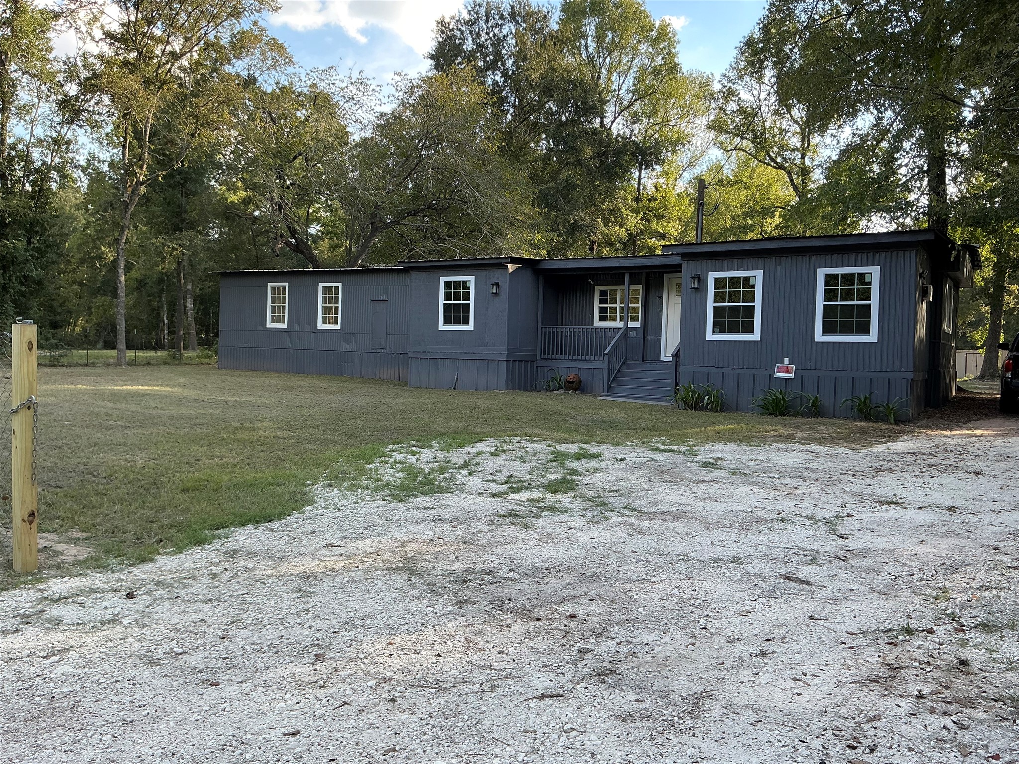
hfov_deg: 63.4
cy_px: 382
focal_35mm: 28
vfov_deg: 49.7
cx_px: 510
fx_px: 824
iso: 25
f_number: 1.8
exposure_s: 1/208
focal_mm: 3
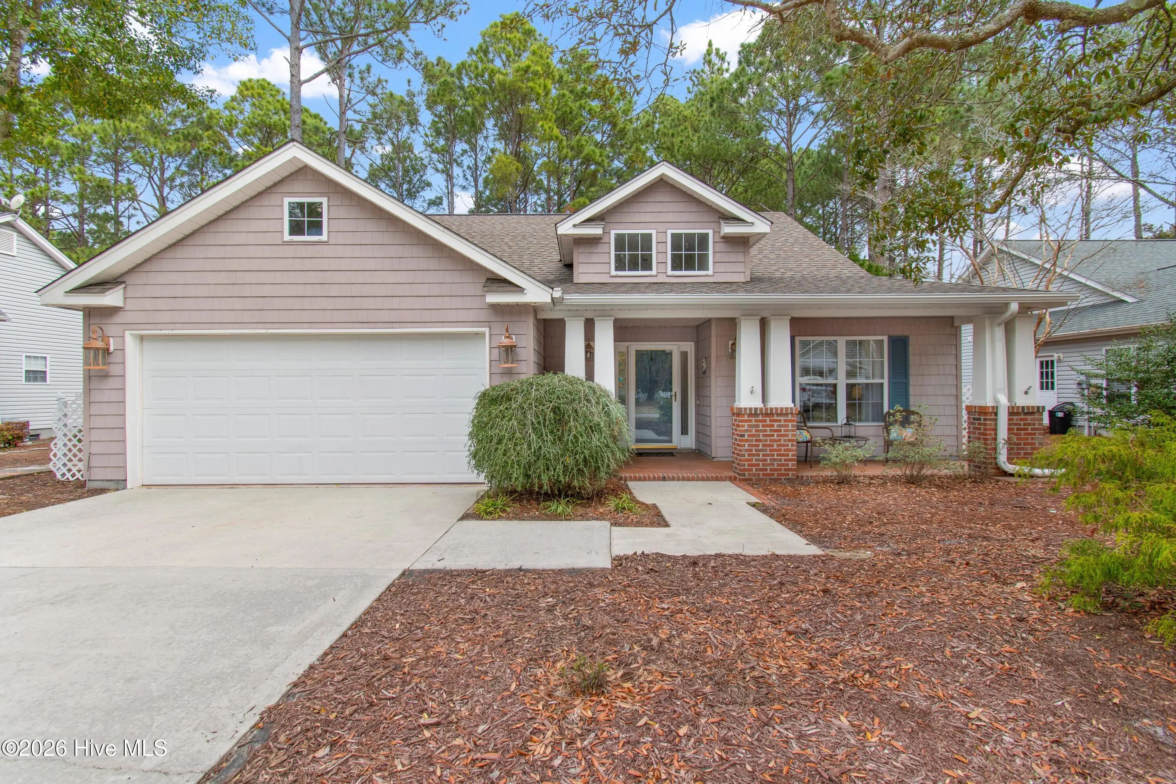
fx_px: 523
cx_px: 588
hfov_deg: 96.7
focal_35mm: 16
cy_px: 392
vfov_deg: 73.7
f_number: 7.1
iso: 100
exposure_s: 1/200
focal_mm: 11
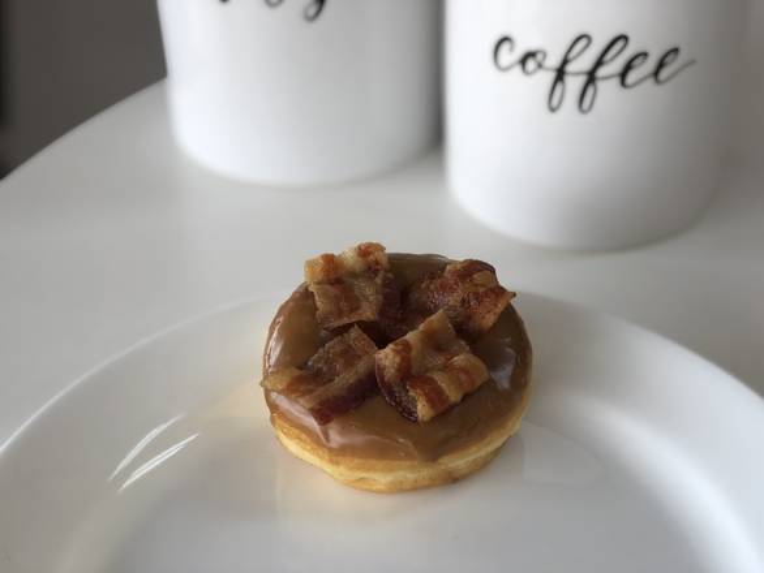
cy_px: 286
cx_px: 382
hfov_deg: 33.8
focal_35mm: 57
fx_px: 1259
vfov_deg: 25.7
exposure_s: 1/60
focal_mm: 6.6
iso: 32
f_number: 2.8
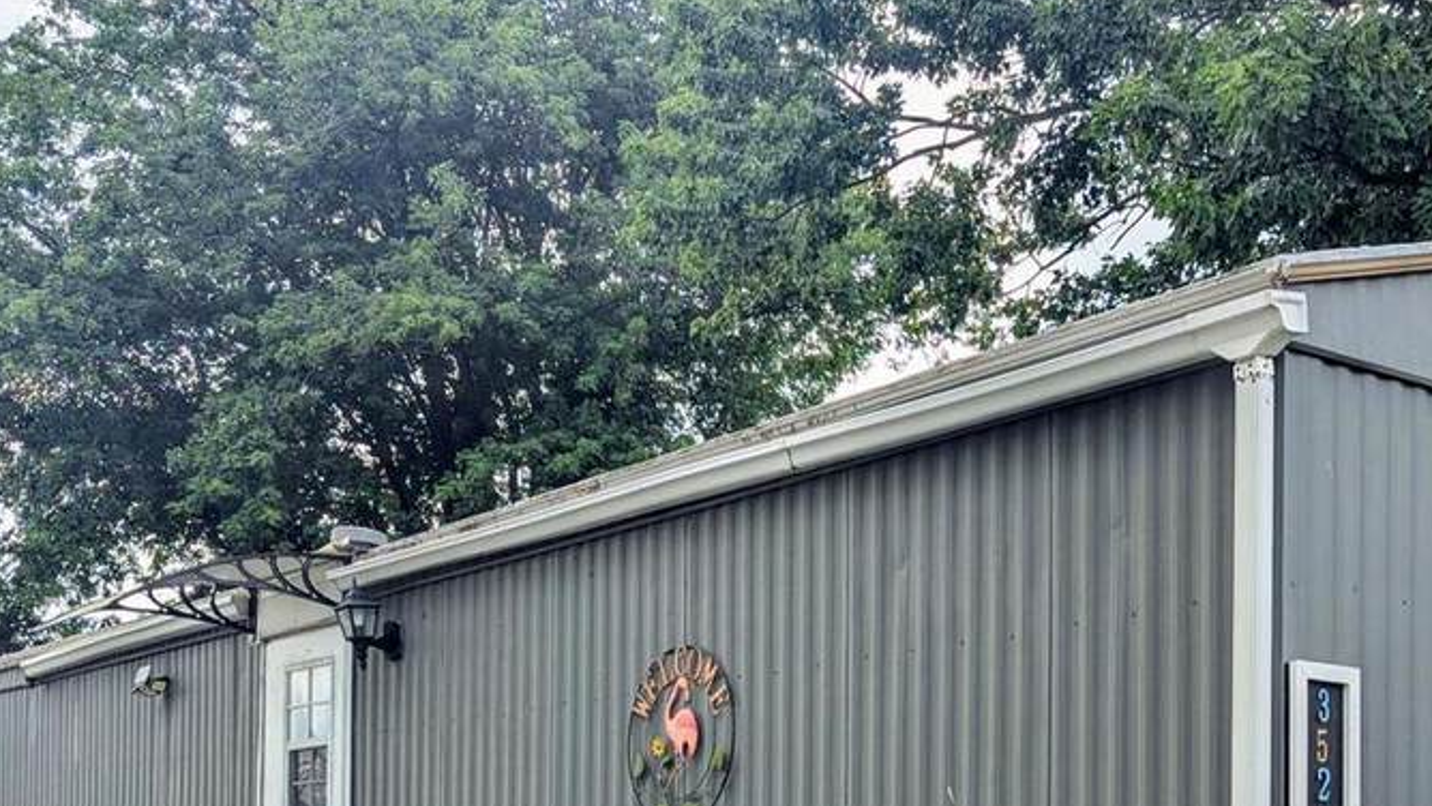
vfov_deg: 22.5
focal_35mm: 50
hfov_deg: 41.0
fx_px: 1899
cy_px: 907
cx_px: 914
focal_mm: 6.81
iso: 33
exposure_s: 1/920
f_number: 1.85
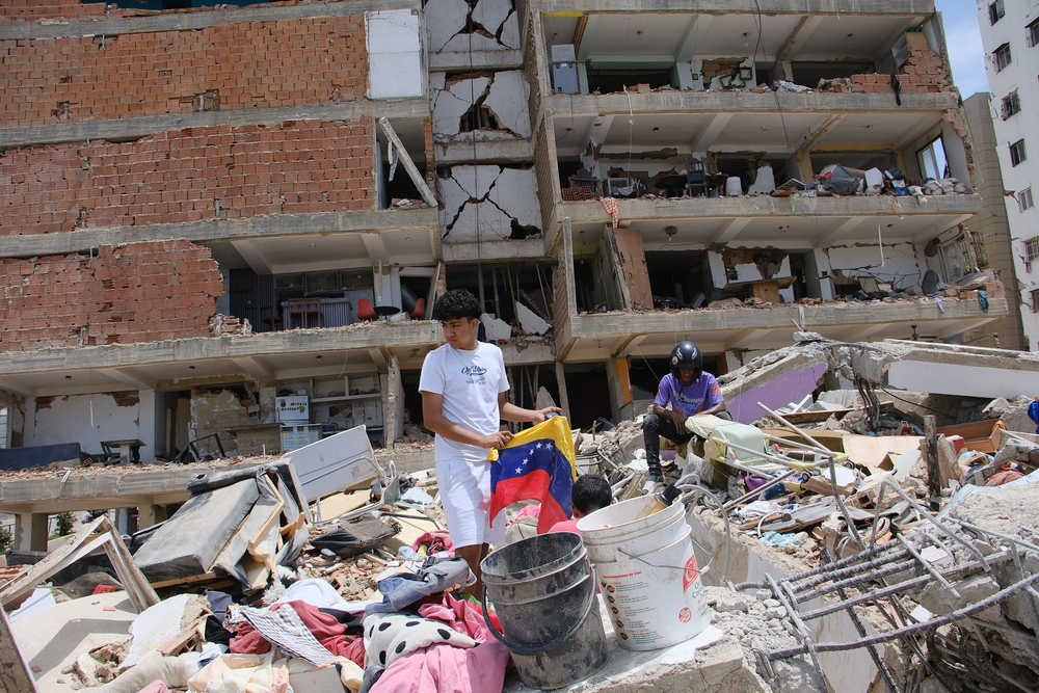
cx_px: 520
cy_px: 346
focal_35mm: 27
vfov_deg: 47.9
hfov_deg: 67.4
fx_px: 779
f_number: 5.6
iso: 500
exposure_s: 1/2000
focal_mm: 18
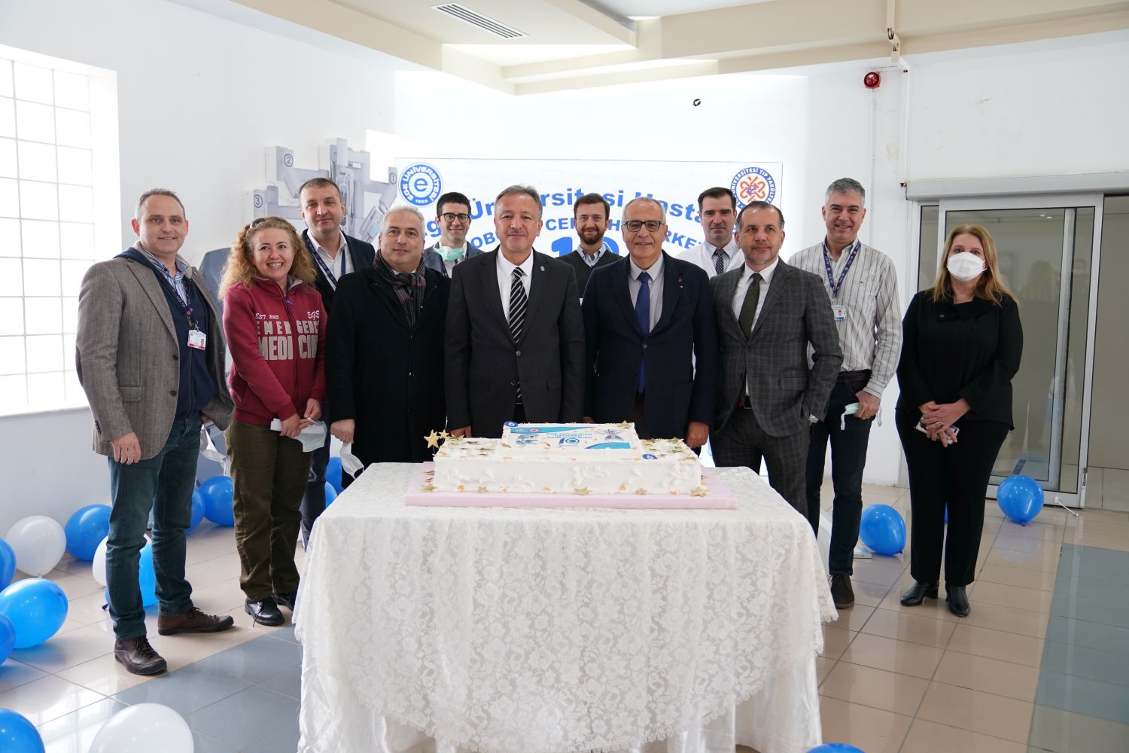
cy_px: 376
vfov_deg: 45.0
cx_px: 564
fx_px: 909
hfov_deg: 63.7
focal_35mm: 29
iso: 1000
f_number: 2.8
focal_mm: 29
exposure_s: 1/200
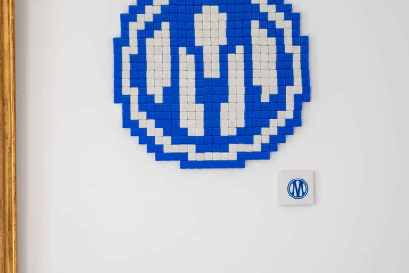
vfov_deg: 11.6
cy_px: 151
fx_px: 1340
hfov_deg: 17.3
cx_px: 99
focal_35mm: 118
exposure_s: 1/200
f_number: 3
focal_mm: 50
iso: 200
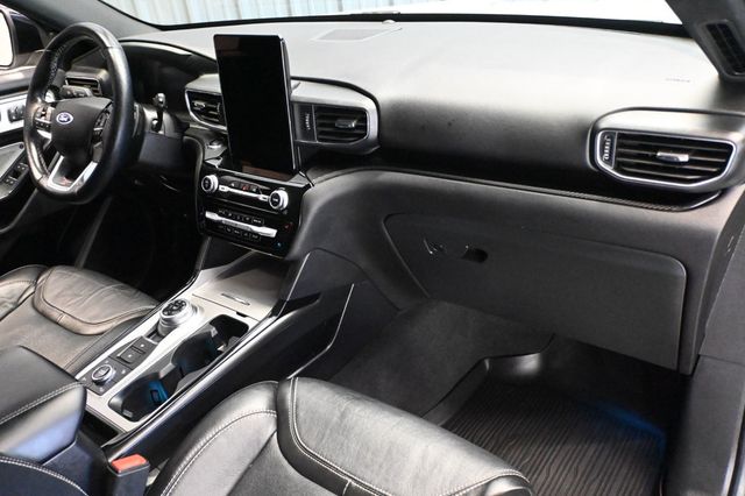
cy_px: 248
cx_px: 372
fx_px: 620
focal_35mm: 30
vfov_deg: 43.6
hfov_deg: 62.0
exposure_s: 1/50
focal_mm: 20
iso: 12800
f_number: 3.8
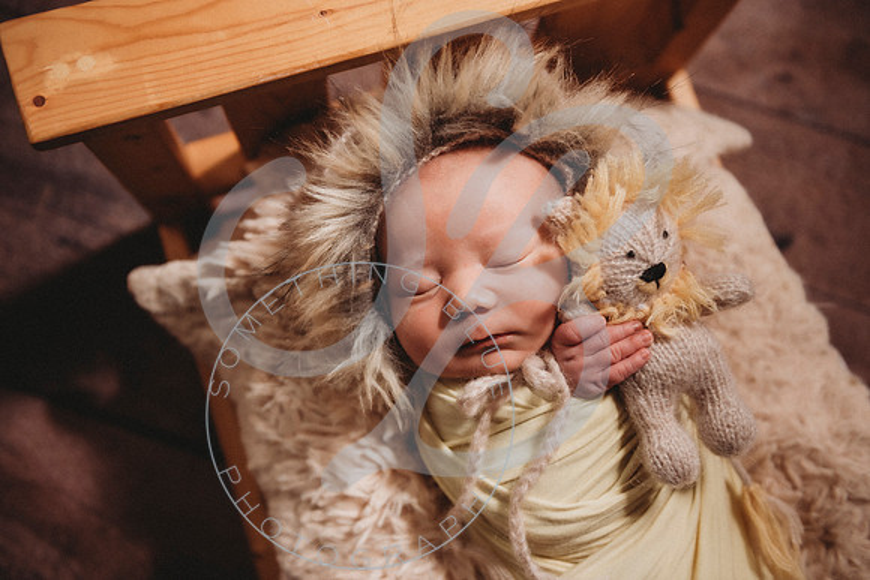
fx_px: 1015
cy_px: 290
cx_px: 435
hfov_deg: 46.4
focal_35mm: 42
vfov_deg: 31.9
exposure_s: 1/125
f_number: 2.8
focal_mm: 42
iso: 100
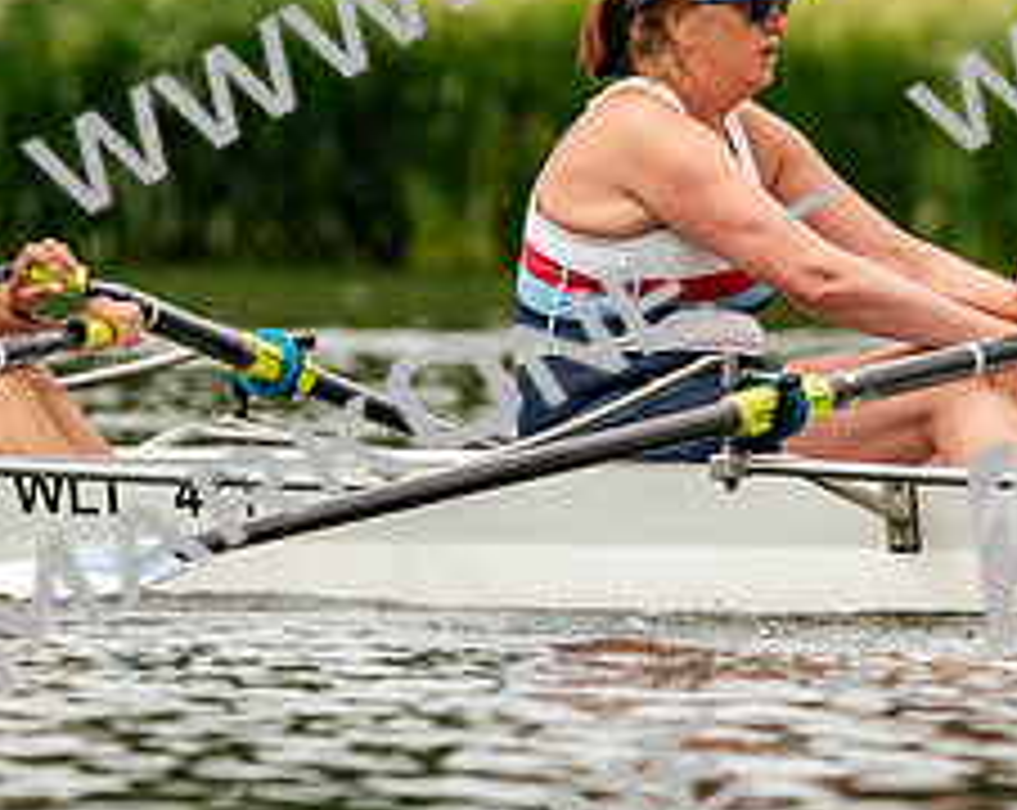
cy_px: 227
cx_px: 580
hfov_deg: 2.3
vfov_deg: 1.8
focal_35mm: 852
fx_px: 25600
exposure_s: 1/2000
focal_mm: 353
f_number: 6.3
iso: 320
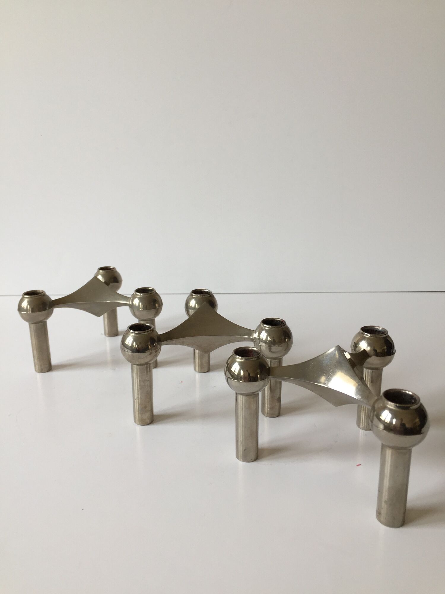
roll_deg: +2.3
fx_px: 497
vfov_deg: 61.7
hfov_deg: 48.2
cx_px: 222
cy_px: 297
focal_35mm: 29
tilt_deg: -14.9
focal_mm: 4.15
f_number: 2.2
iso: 40
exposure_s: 1/100
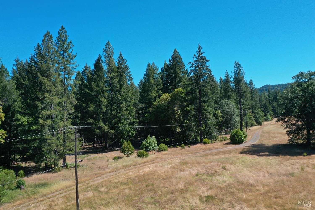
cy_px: 105
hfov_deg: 65.5
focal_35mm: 28
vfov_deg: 46.4
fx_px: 245
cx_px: 158
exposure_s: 1/100
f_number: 11
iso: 100
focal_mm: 10.26
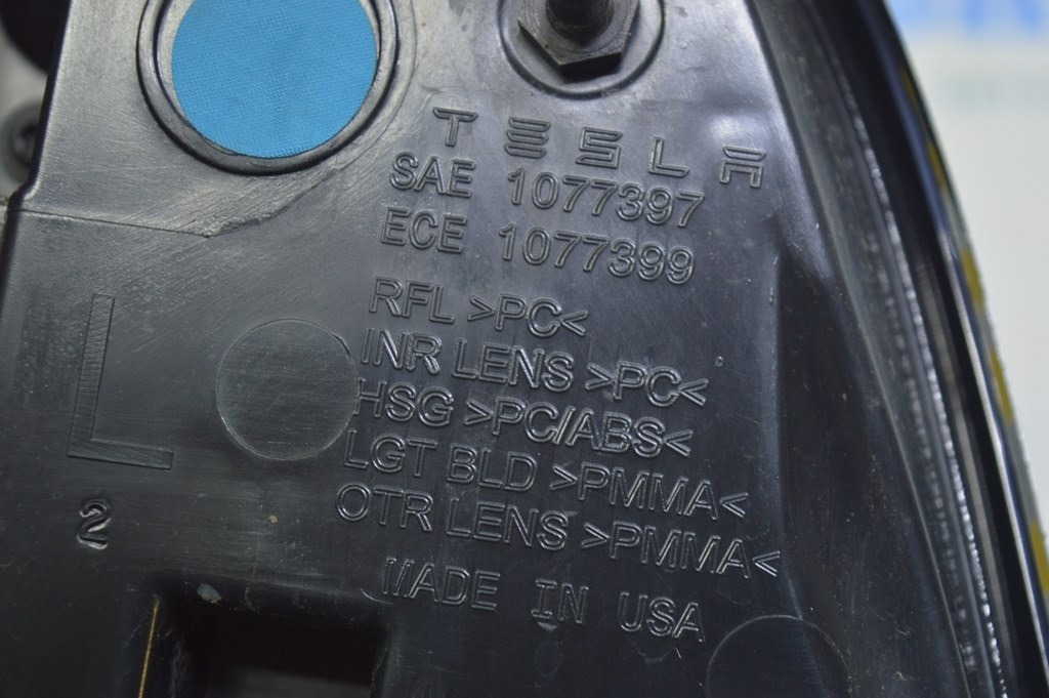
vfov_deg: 18.9
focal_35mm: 72
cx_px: 524
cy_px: 349
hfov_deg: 28.1
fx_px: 2096
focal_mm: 48
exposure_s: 1/20
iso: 400
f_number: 5.6
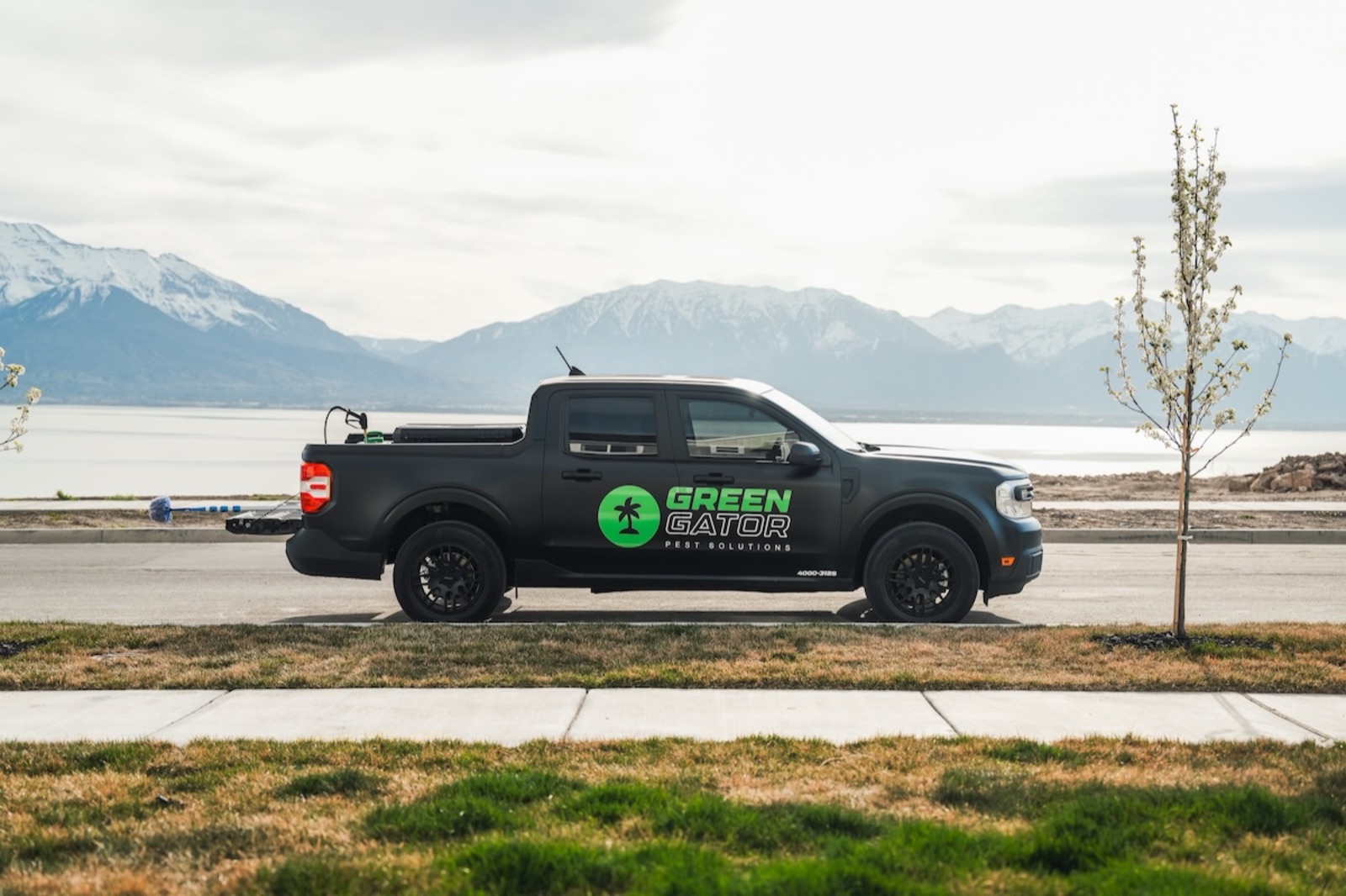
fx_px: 1794
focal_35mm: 48
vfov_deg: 28.1
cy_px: 448
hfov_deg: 41.1
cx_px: 673
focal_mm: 48
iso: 200
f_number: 2.8
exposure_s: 1/200
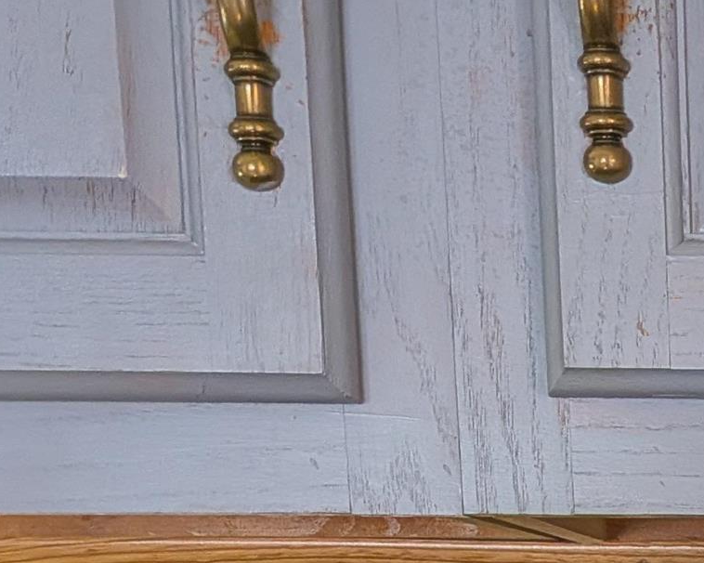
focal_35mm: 95
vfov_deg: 14.2
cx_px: 1030
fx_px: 1979
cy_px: 1040
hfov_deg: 18.1
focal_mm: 4.53
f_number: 1.7
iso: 148
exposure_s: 1/120
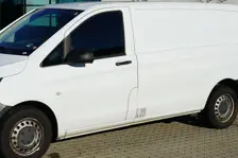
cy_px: 43
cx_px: 101
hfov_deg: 27.7
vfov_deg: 18.5
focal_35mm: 73
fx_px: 482
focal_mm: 34
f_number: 10
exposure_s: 1/320
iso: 100
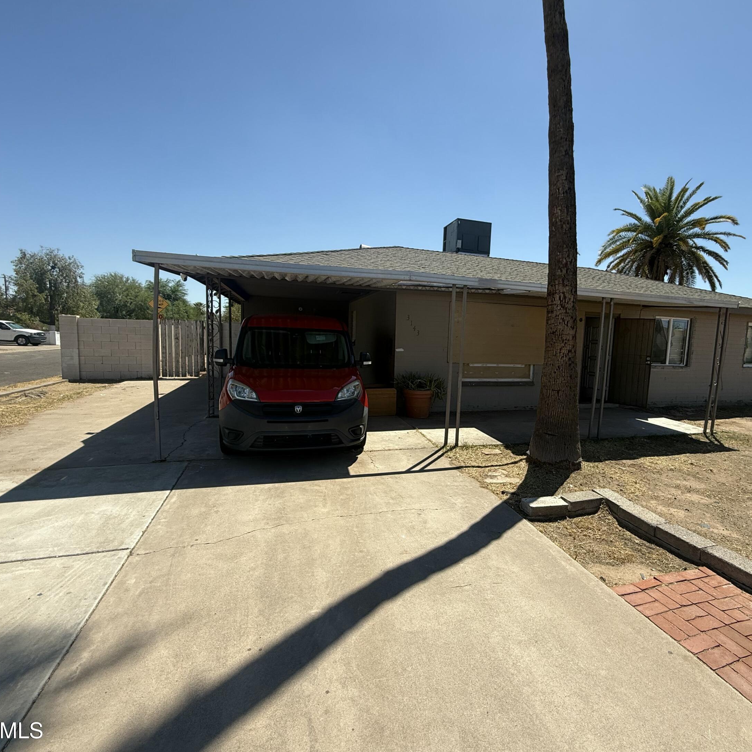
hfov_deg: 83.5
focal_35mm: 17
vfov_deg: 84.0
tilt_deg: -6.8
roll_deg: -3.9
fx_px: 418
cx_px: 429
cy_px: 379
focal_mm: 2.22
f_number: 2.2
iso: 50
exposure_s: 1/1656
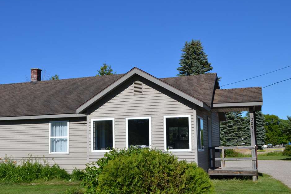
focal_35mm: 45
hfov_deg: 43.3
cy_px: 108
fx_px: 364
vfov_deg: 29.8
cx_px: 109
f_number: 9
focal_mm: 22
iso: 100
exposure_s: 1/320
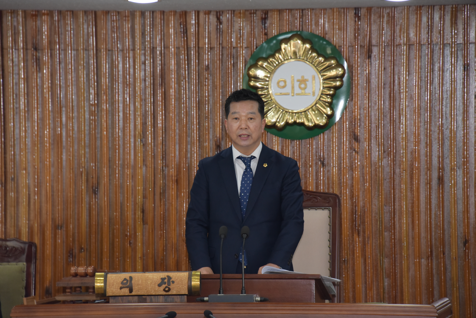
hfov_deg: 8.2
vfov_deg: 5.5
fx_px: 3307
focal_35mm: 250
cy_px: 159
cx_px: 238
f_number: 8
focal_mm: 250
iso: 3600
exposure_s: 1/200
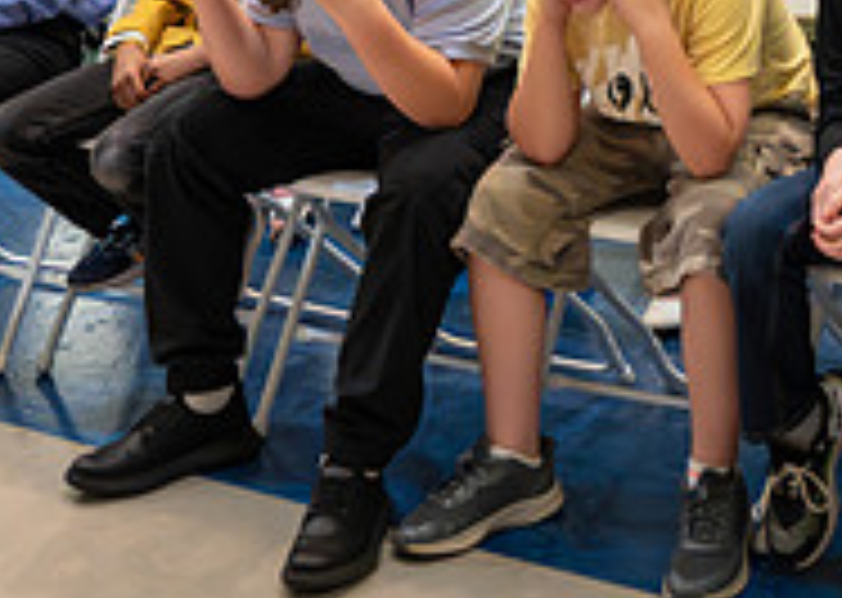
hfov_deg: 19.1
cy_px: -506
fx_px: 2412
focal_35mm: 101
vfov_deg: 12.8
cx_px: 907
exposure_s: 1/320
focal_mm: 24
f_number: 2.8
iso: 3200
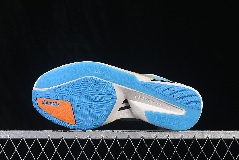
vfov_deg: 18.2
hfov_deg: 27.0
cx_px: 120
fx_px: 498
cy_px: 80
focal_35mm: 75
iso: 160
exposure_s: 1/80
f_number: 8
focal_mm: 50
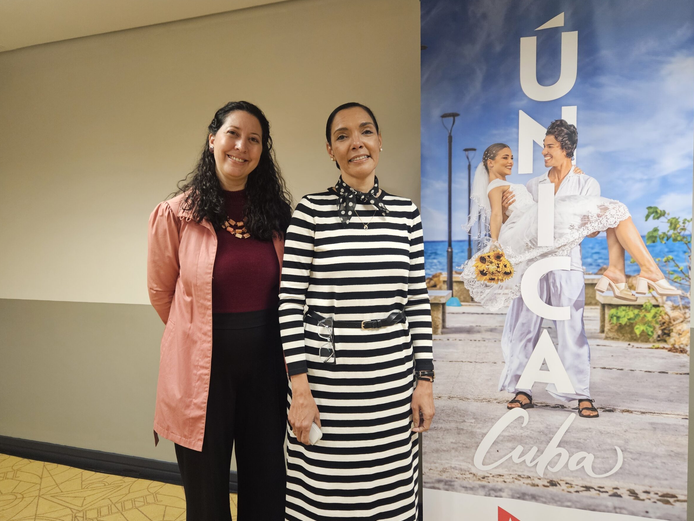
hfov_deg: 69.4
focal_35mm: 25
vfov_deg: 54.8
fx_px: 501
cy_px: 280
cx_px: 337
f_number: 1.8
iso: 640
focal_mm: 5.4
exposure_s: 1/120
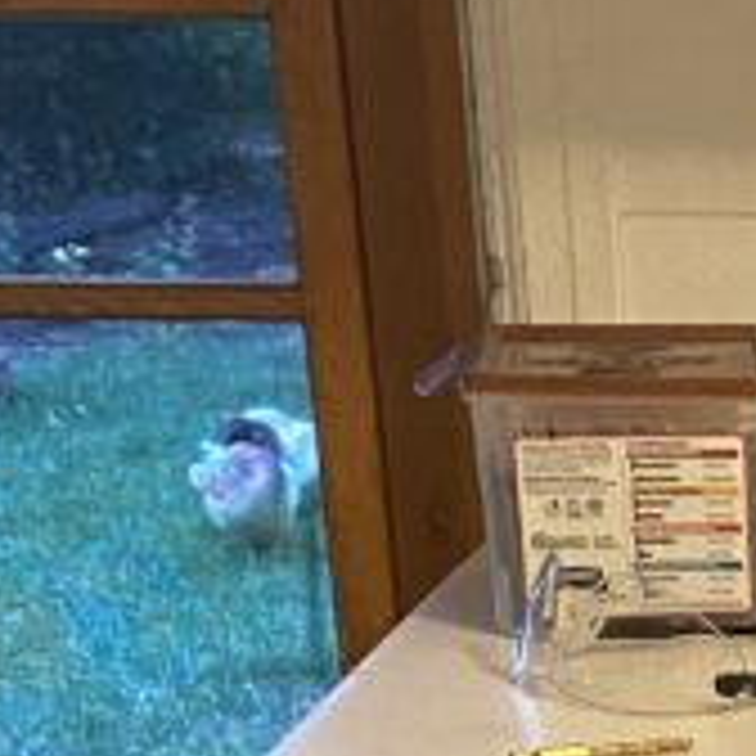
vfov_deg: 10.3
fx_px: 3459
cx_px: 1098
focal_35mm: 140
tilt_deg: -31.4
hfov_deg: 12.0
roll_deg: -0.3
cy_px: 1980
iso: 500
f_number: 1.8
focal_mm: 4.25
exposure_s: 1/30
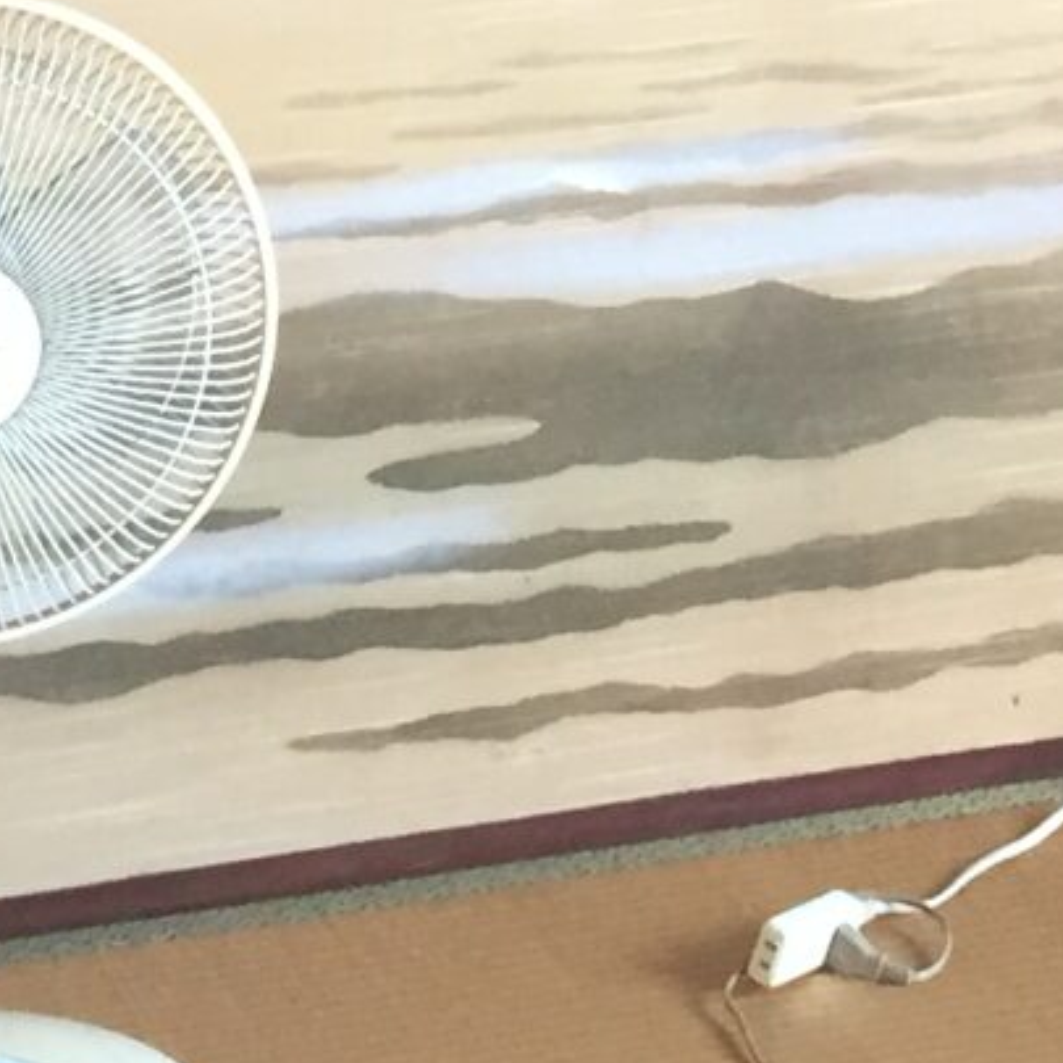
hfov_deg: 10.8
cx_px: 680
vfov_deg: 10.2
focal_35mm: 162
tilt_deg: -7.2
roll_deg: +0.3
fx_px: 5628
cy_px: -840
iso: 100
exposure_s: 1/30
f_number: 2.2
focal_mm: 4.15
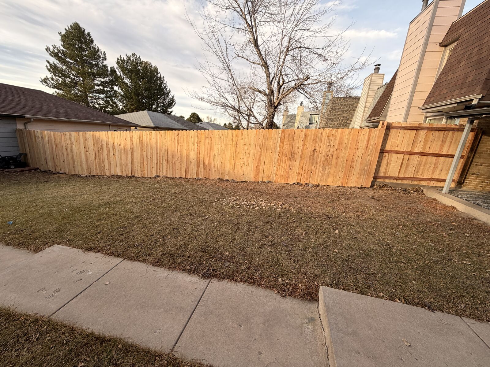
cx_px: 245
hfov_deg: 102.1
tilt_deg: -12.5
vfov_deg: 85.7
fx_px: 198
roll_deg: -4.1
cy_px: 184
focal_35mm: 14
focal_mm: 2.22
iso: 64
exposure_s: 1/430
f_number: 2.2
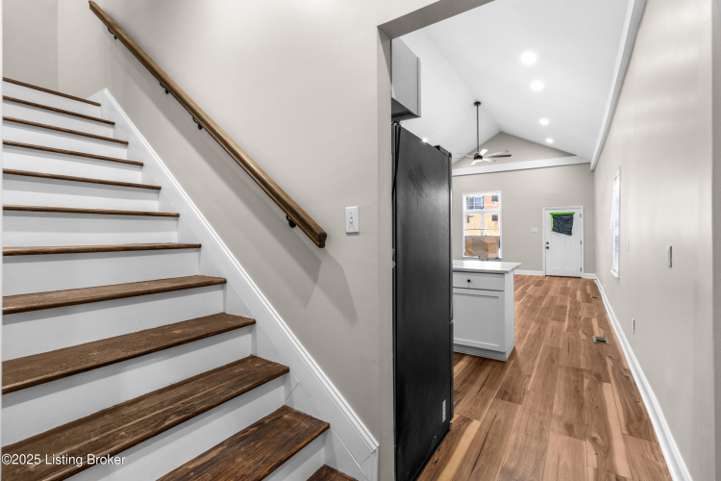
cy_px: 240
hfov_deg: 96.7
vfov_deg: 73.7
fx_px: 320
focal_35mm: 16
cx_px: 360
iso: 400
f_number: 9
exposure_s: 1.3
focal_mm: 16
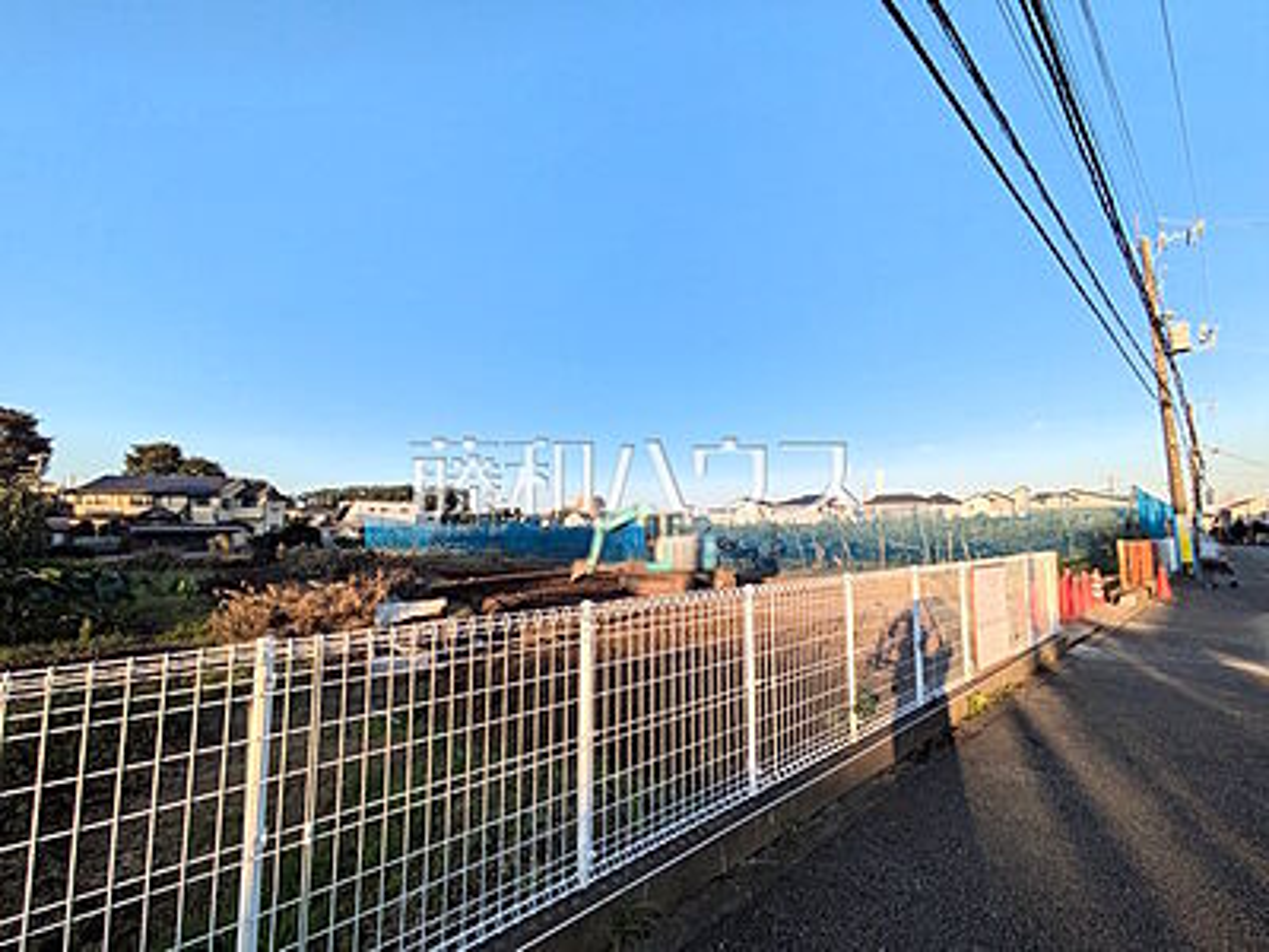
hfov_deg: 102.1
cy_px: 476
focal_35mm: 14
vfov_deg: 85.7
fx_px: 513
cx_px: 634
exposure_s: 1/713
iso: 50
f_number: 2.2
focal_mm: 1.83
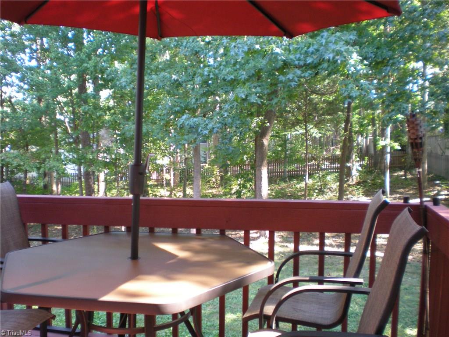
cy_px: 168
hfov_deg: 49.0
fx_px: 493
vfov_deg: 37.7
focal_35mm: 38
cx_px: 224
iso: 200
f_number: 3.1
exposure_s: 1/34.2
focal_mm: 6.3
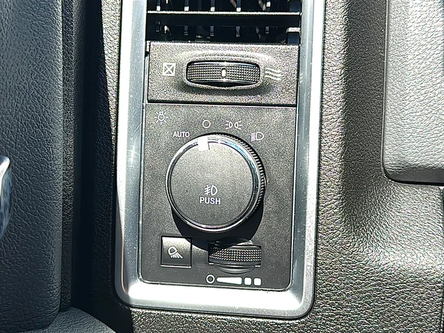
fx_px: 564
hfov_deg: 42.9
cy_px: 166
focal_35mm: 44
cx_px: 222
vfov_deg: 32.9
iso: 80
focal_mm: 6.86
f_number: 1.78
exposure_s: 1/527
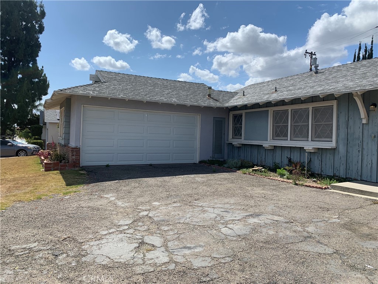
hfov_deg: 67.3
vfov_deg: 53.1
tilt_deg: -0.1
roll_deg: -0.8
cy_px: 142
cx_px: 189
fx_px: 284
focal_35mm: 26
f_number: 1.8
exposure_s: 1/3289
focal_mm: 4.25
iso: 25
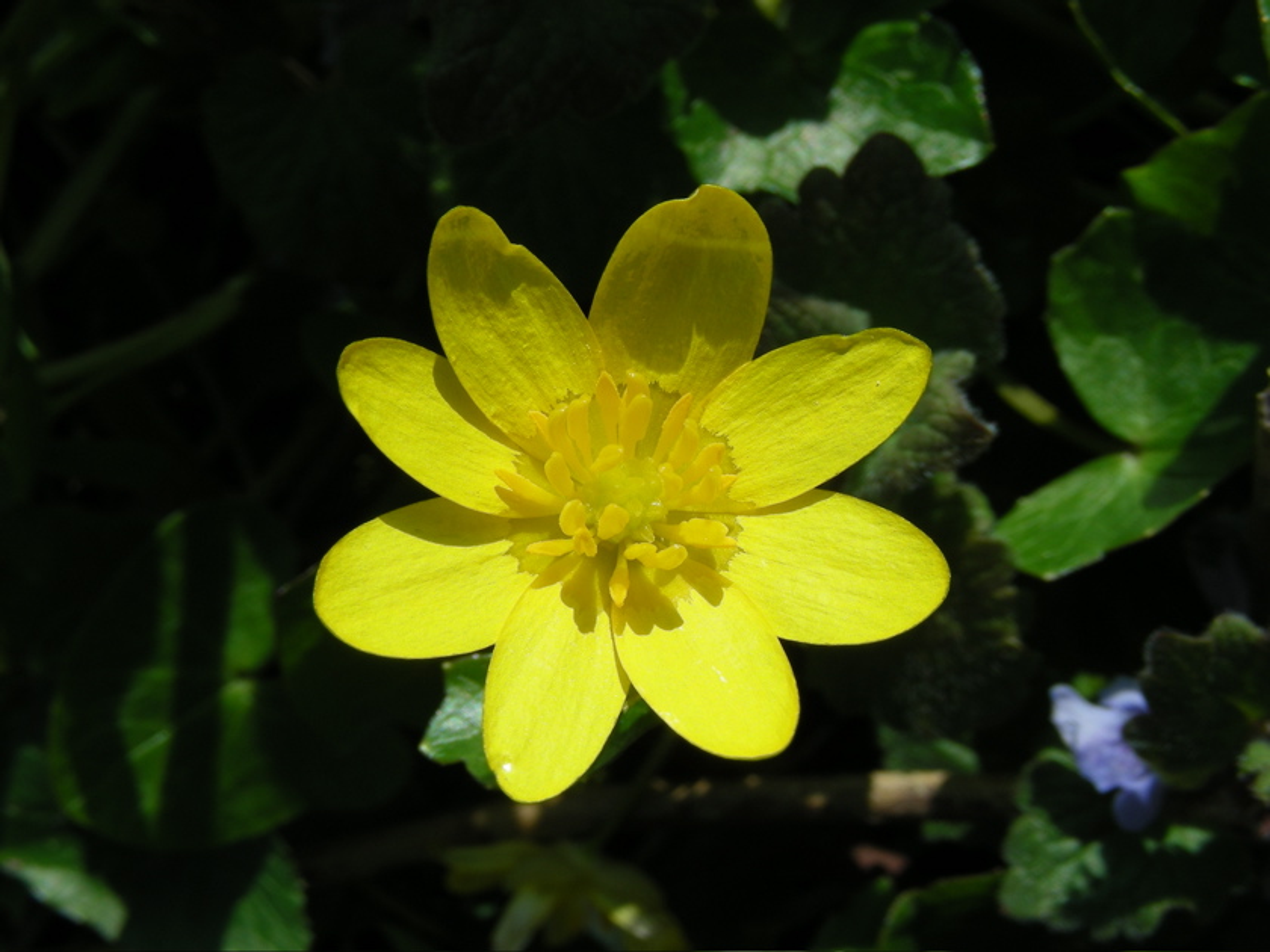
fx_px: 1394
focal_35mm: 38
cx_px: 635
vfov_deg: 37.7
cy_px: 476
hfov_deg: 49.0
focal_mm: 6.3
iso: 50
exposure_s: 1/340
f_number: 5.6
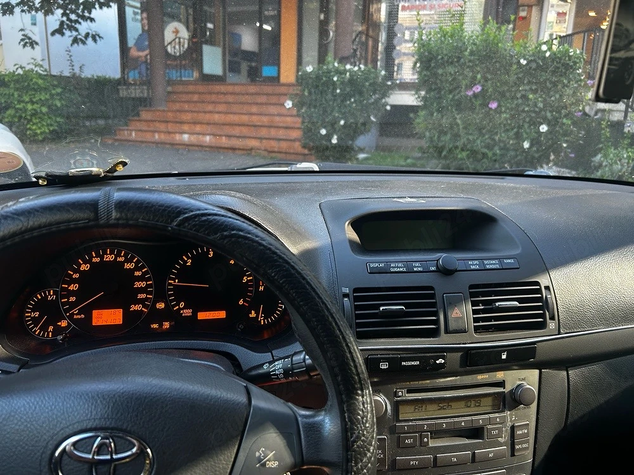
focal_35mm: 26
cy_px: 238
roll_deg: -1.2
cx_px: 317
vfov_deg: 53.1
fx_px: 476
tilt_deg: -15.6
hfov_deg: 67.3
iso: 100
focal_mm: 5.7
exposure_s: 1/121
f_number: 1.5
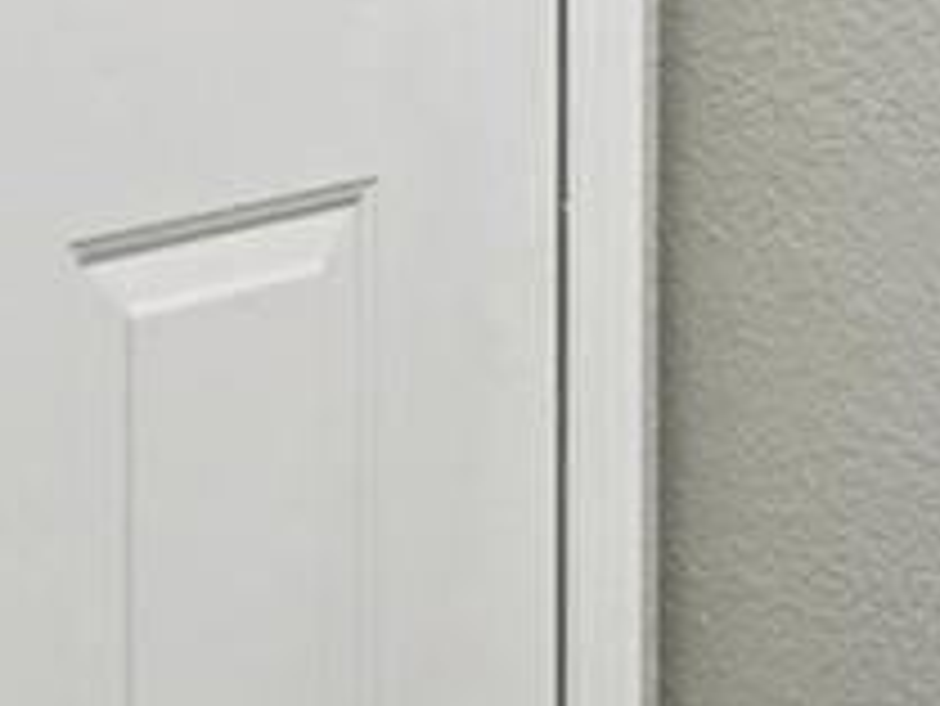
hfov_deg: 19.0
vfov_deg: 13.5
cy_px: -378
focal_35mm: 103
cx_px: 558
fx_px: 2799
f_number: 11
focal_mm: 14
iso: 400
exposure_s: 1/8
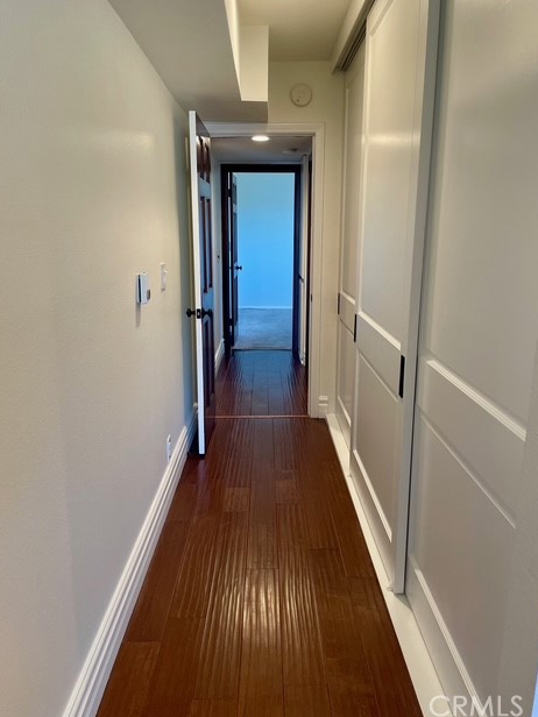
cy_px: 350
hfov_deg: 51.4
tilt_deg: -11.2
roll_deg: -1.1
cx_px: 271
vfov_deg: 65.3
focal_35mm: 27
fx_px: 560
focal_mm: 4.2
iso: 125
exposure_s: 1/60
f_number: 1.6
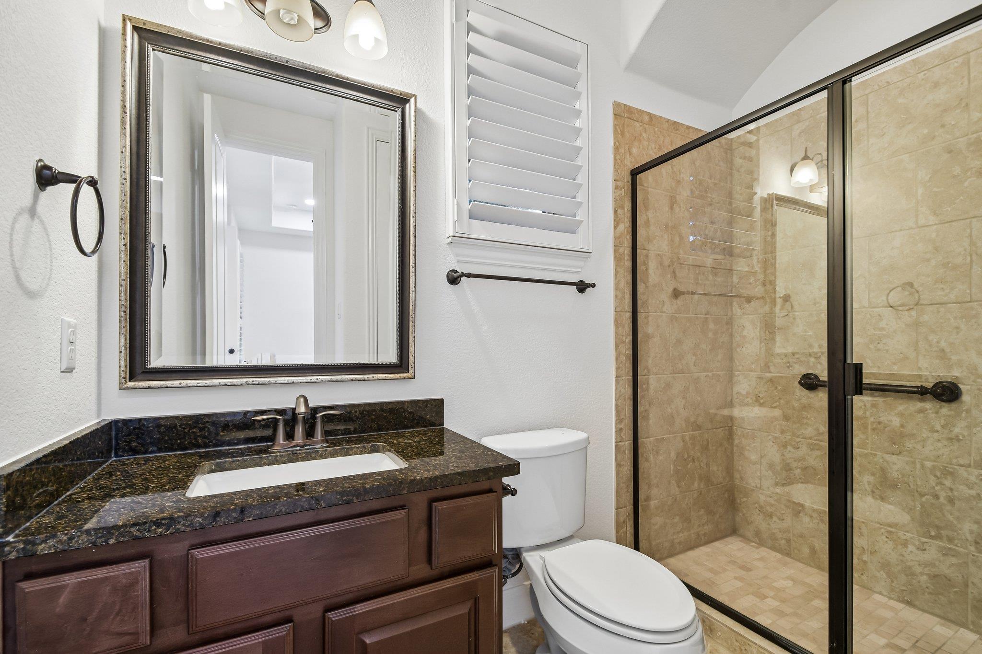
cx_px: 491
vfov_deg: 77.3
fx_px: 409
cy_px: 327
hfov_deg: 100.4
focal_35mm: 15
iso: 400
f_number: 8
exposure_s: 1/3.33
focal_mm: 10
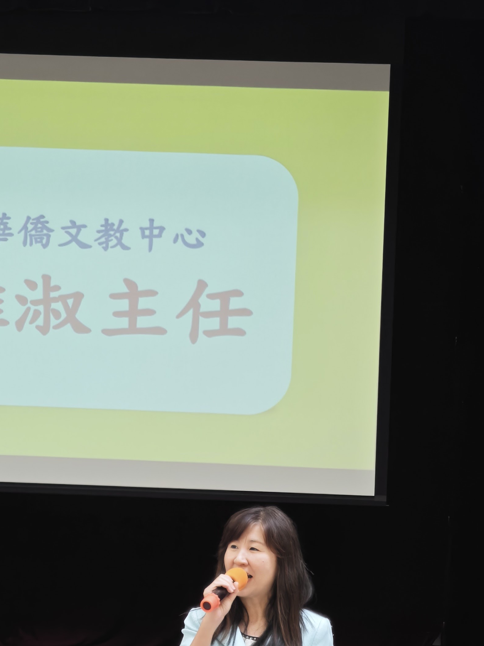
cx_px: 126
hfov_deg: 10.1
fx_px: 2722
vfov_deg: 13.5
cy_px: 398
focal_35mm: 146
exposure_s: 1/120
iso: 64
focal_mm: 6.62
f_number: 1.67
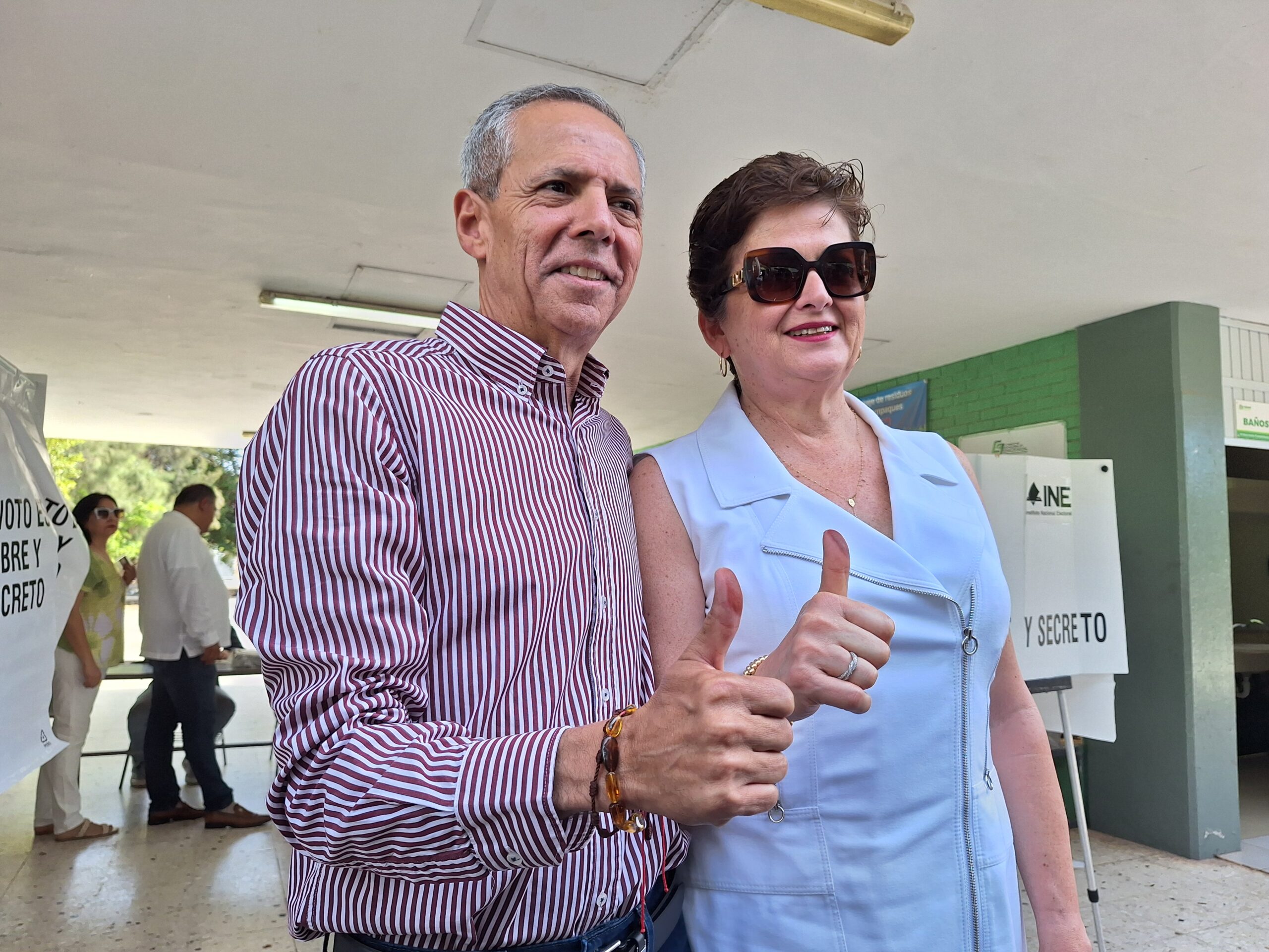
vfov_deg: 58.9
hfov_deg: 73.9
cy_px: 476
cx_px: 634
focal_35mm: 23
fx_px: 843
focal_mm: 5.54
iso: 40
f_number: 1.8
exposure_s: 1/297
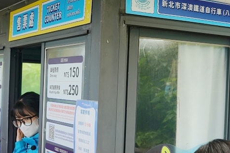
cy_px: 89
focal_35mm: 71
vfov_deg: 19.2
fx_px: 453
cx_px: 115
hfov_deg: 28.5
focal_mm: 28
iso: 100
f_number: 4.5
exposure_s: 1/80
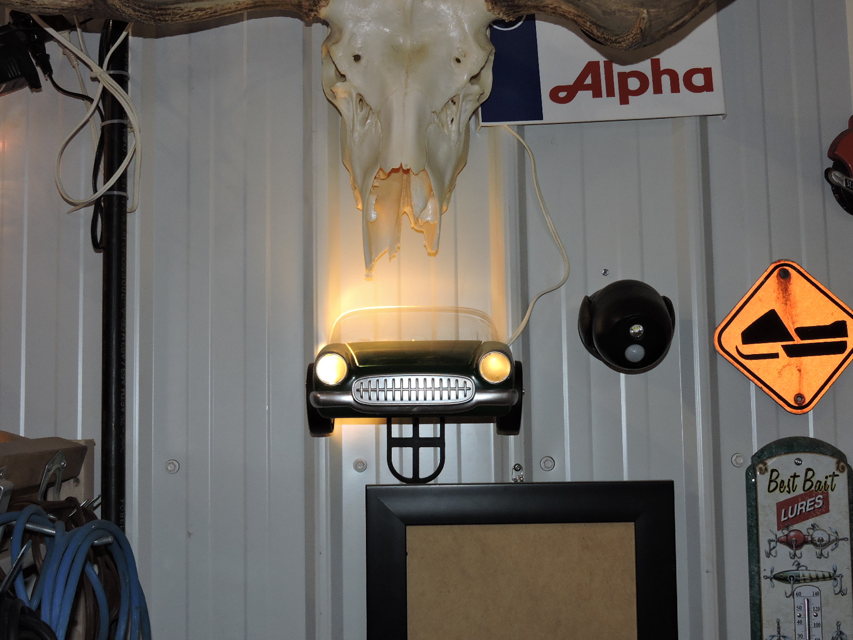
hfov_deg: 38.2
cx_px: 426
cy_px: 320
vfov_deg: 29.1
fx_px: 1232
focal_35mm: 50
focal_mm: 9
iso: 200
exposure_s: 1/30
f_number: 4
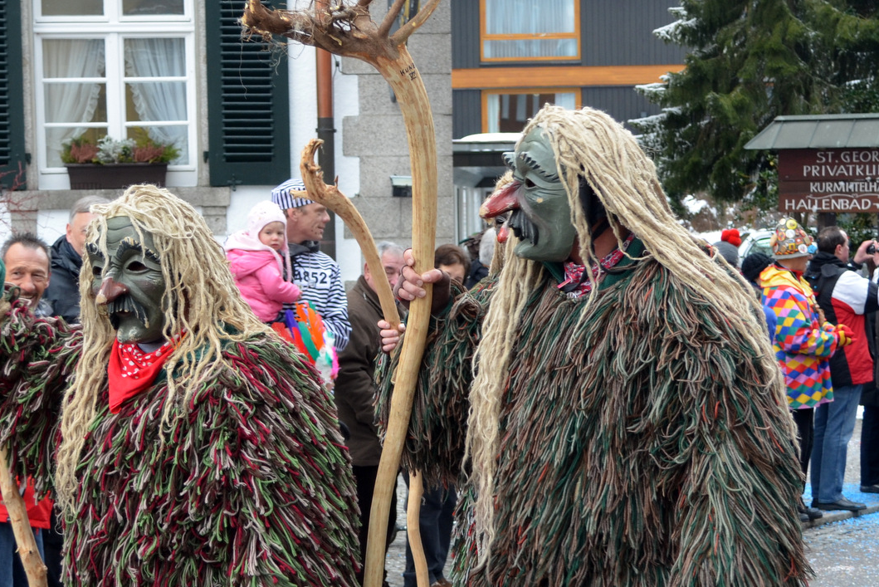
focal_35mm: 51
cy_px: 326
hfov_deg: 38.8
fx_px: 1246
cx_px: 389
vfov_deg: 26.5
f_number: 4.5
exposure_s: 1/60
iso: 280
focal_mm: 30
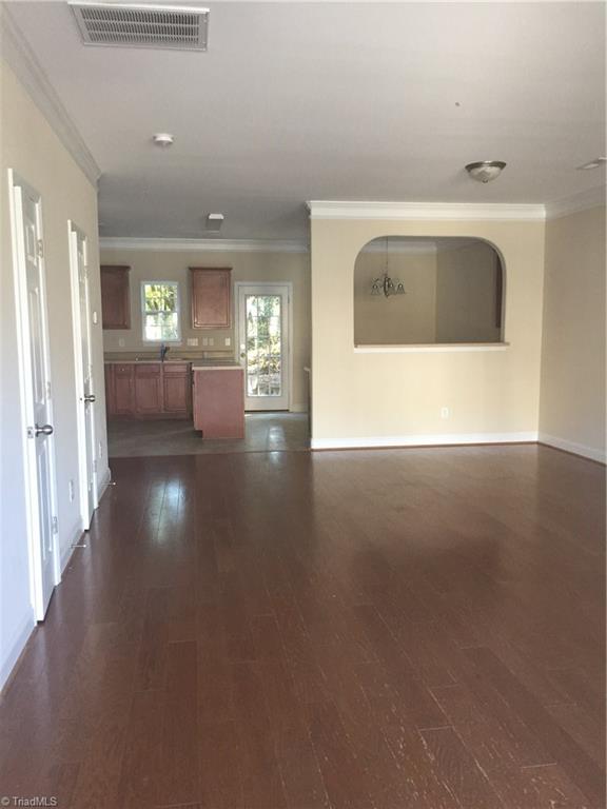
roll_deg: -0.5
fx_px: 678
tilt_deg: -4.2
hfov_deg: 48.2
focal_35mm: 29
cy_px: 404
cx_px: 304
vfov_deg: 61.7
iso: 100
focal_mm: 4.15
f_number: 2.2
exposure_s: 1/30
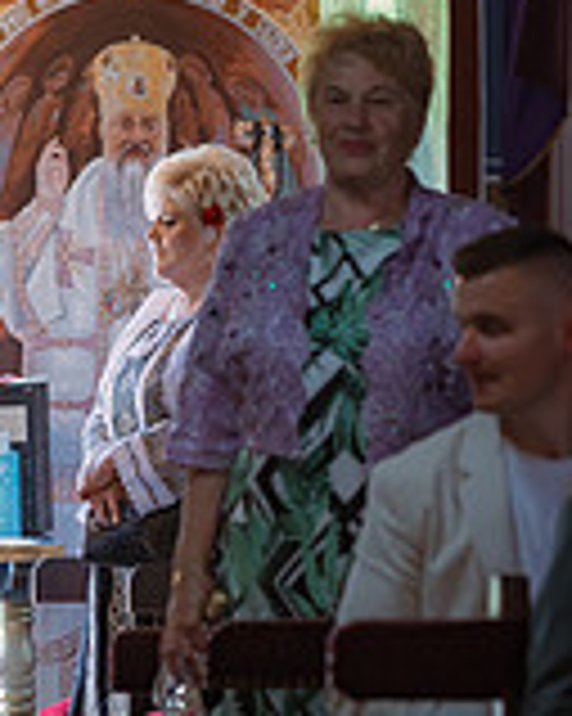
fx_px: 6164
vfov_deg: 6.6
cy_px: 621
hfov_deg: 5.3
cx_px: -122
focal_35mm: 291
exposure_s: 1/320
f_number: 2.5
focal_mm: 85
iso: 1000
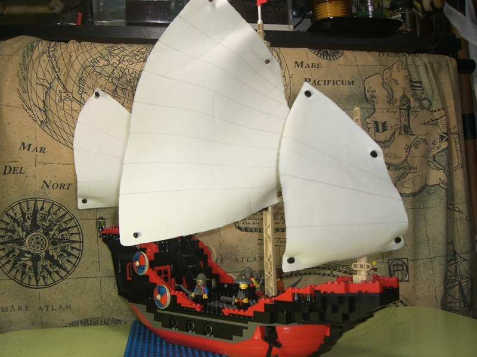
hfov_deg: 49.0
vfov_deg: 37.7
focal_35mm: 38
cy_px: 178
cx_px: 238
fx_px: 524
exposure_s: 1/60
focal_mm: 6.2
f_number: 2.7
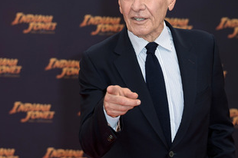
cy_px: 57
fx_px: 1076
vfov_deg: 8.4
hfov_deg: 12.6
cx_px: 129
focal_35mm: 163
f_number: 5.6
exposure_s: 1/250
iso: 640
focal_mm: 112
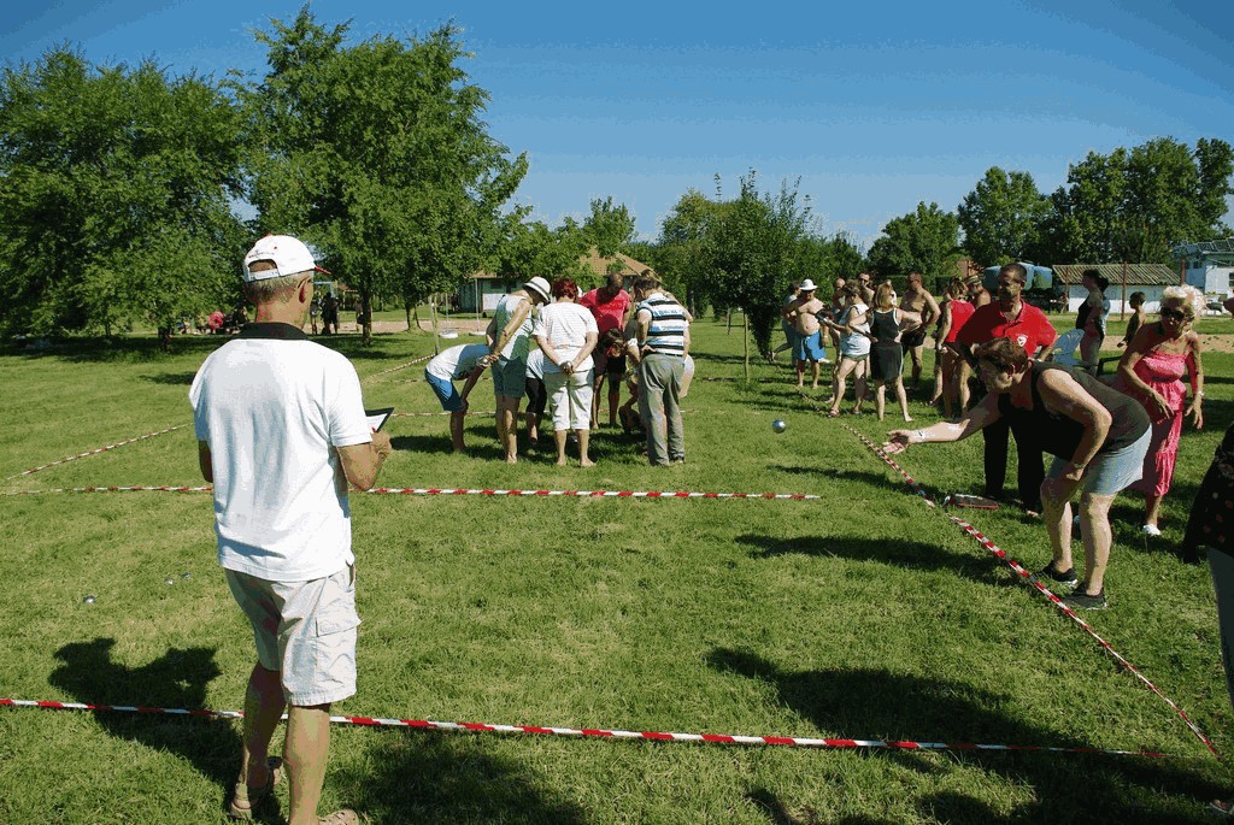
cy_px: 412
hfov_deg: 67.3
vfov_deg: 48.0
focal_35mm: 27
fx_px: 926
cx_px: 617
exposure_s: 1/350
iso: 100
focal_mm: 18
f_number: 6.7
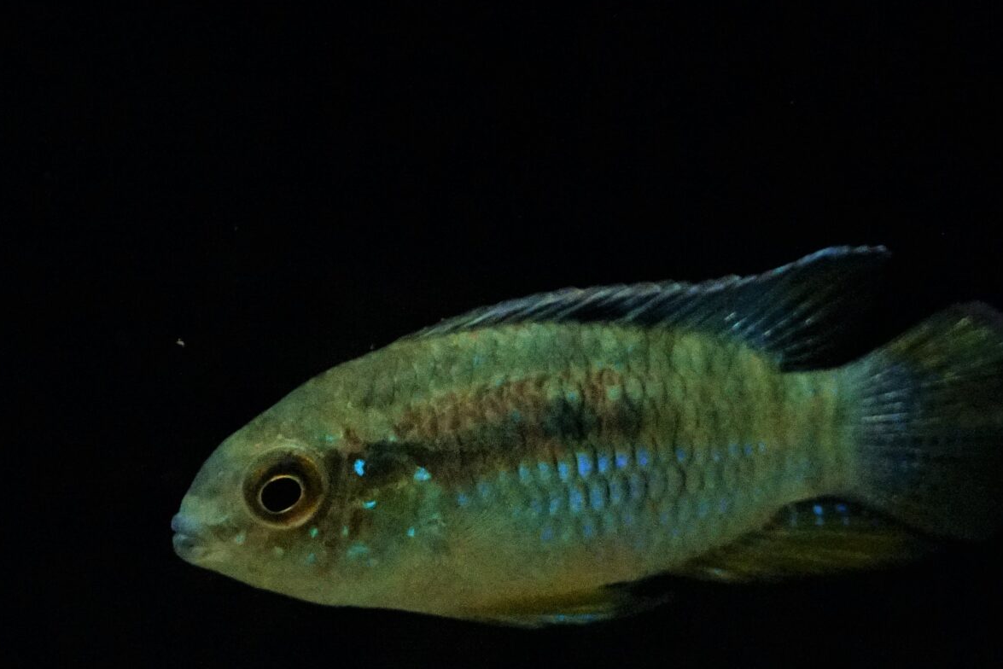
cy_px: 394
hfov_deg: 4.7
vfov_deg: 3.1
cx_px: 564
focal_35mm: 441
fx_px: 12291
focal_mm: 135
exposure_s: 1/200
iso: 10000
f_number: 5.6
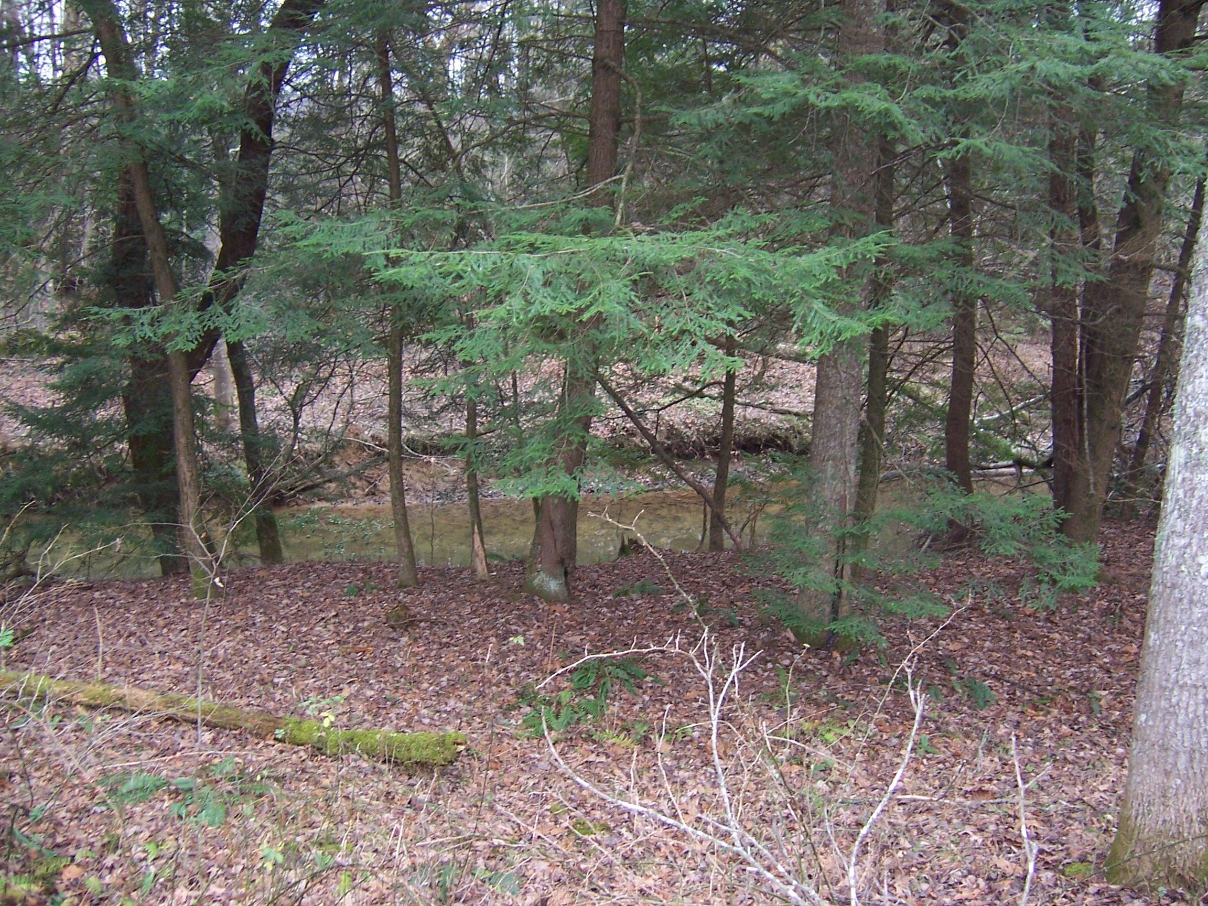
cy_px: 453
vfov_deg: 42.9
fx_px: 1152
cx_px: 604
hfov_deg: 55.4
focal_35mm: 33
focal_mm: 5.5
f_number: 2.8
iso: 140
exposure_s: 1/60
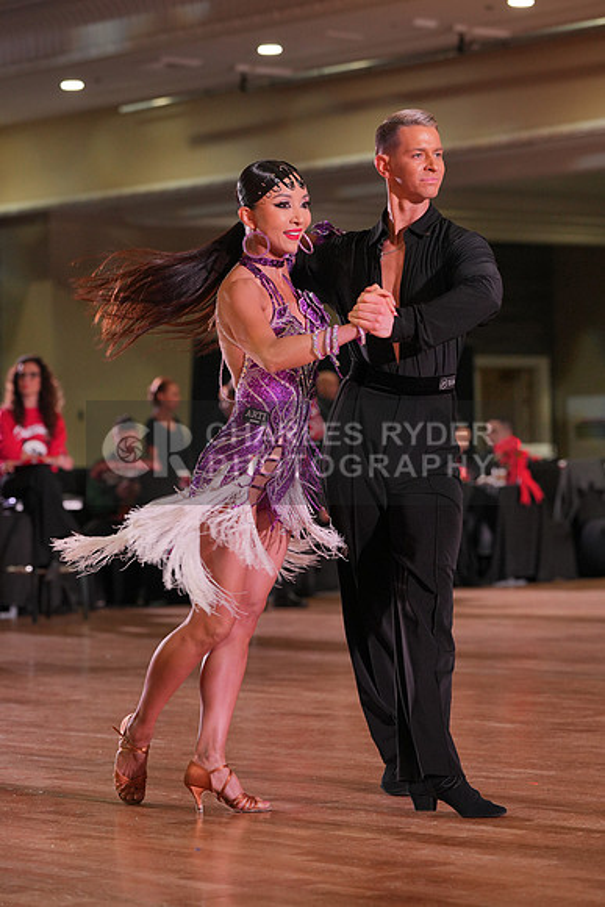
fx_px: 2796
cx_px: 302
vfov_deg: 18.4
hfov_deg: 12.3
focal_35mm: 111
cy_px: 454
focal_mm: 111
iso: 1600
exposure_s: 1/400
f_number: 4
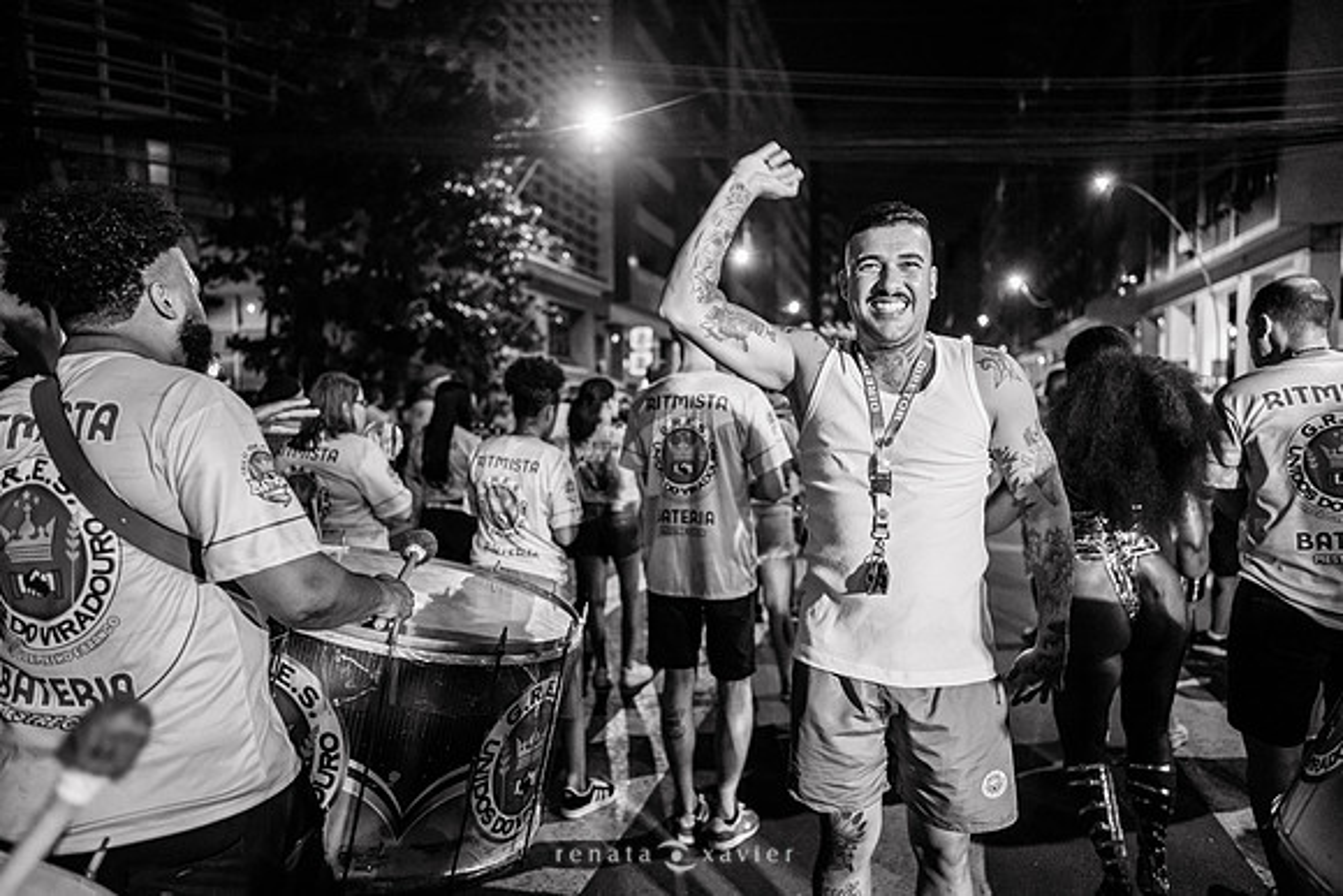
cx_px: 672
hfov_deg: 73.7
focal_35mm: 24
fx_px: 896
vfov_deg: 53.2
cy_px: 448
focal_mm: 24
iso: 2500
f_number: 1.8
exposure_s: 1/320
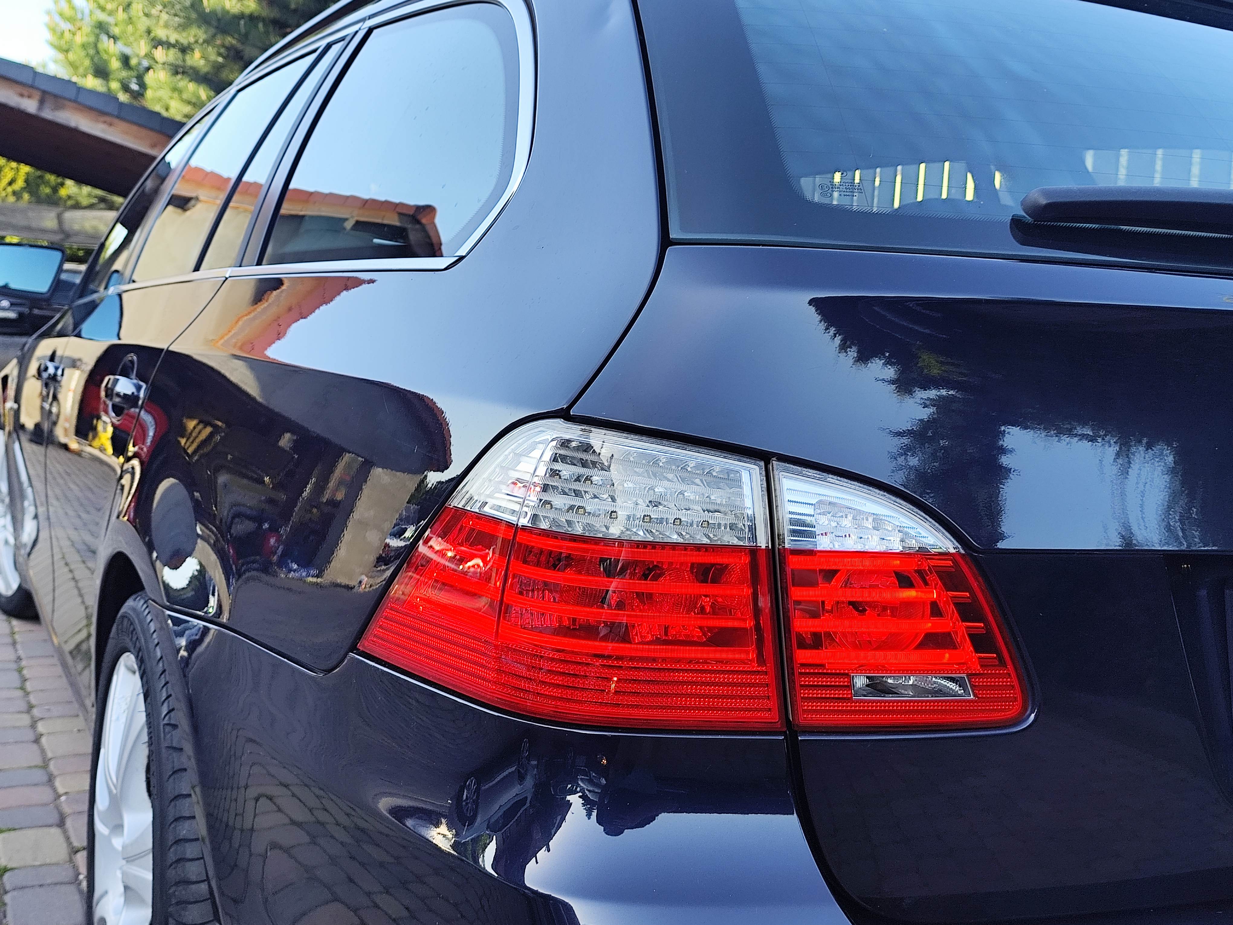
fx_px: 1318
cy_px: 462
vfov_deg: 38.7
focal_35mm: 37
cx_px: 616
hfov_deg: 50.1
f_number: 1.65
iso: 50
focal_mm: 6.19
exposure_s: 1/205
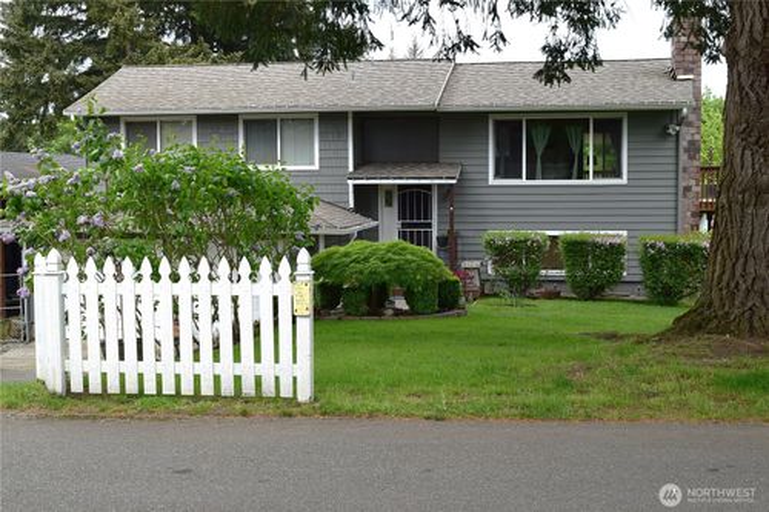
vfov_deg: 28.1
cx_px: 384
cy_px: 256
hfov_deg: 41.1
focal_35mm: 48
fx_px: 1025
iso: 400
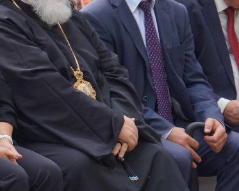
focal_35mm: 413
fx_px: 2922
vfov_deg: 3.7
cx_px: -27
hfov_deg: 4.7
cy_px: 104
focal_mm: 107
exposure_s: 1/400
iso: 200
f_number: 6.3
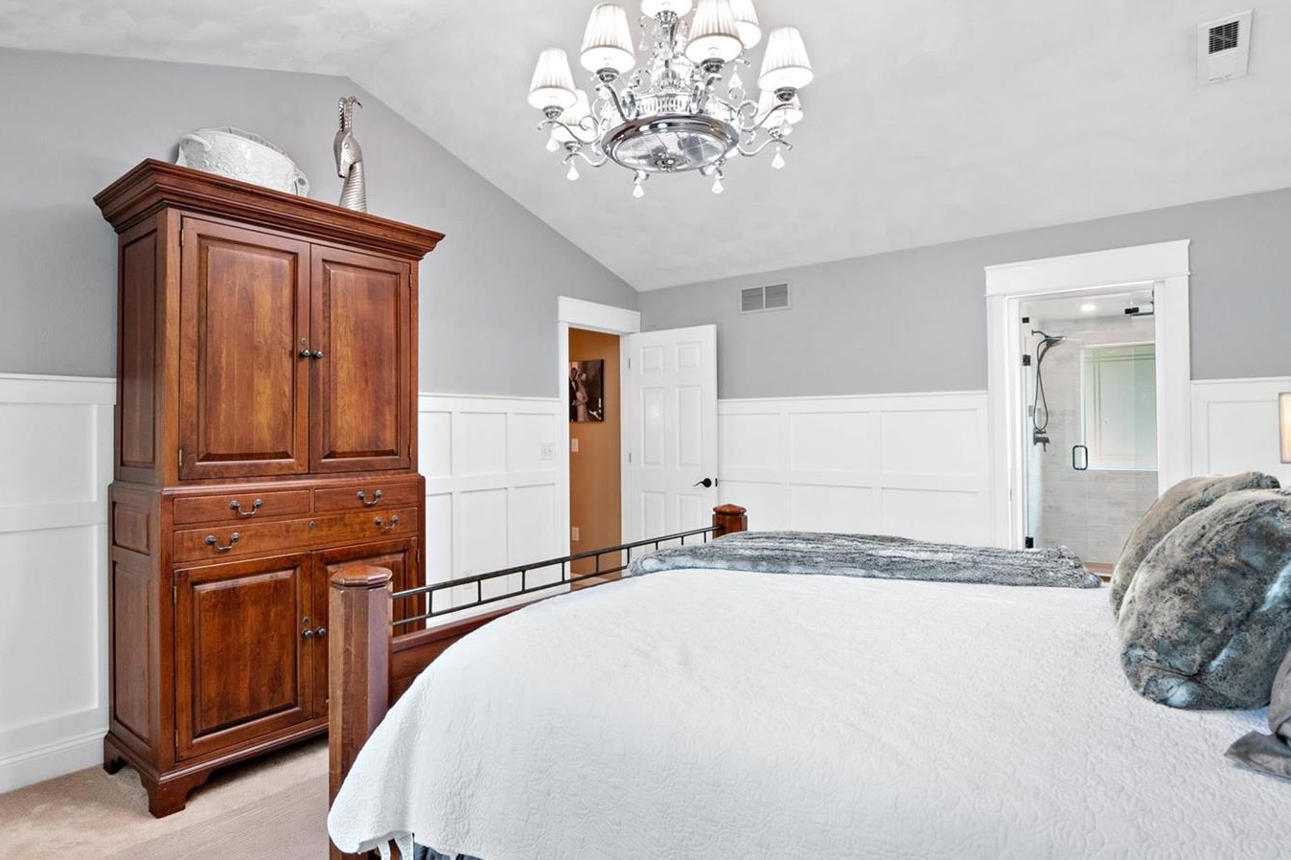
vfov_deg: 64.6
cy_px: 437
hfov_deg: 86.5
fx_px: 681
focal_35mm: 19
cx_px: 569
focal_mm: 8
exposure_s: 1/40
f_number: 10
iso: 400
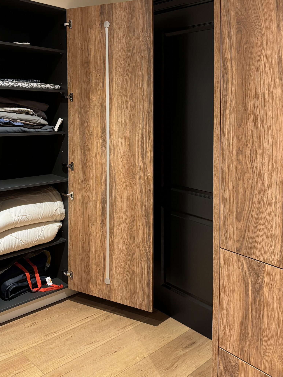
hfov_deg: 46.7
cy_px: 167
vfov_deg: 59.8
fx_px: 327
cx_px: 123
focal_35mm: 30
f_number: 1.78
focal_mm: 6.86
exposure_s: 1/33
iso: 640
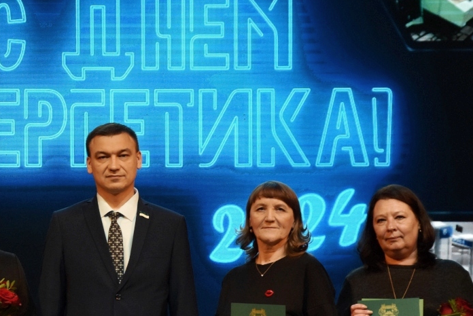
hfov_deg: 9.9
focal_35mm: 207
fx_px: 2720
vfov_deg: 6.6
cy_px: 256
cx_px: 164
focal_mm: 75
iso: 640
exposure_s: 1/160
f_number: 5.3
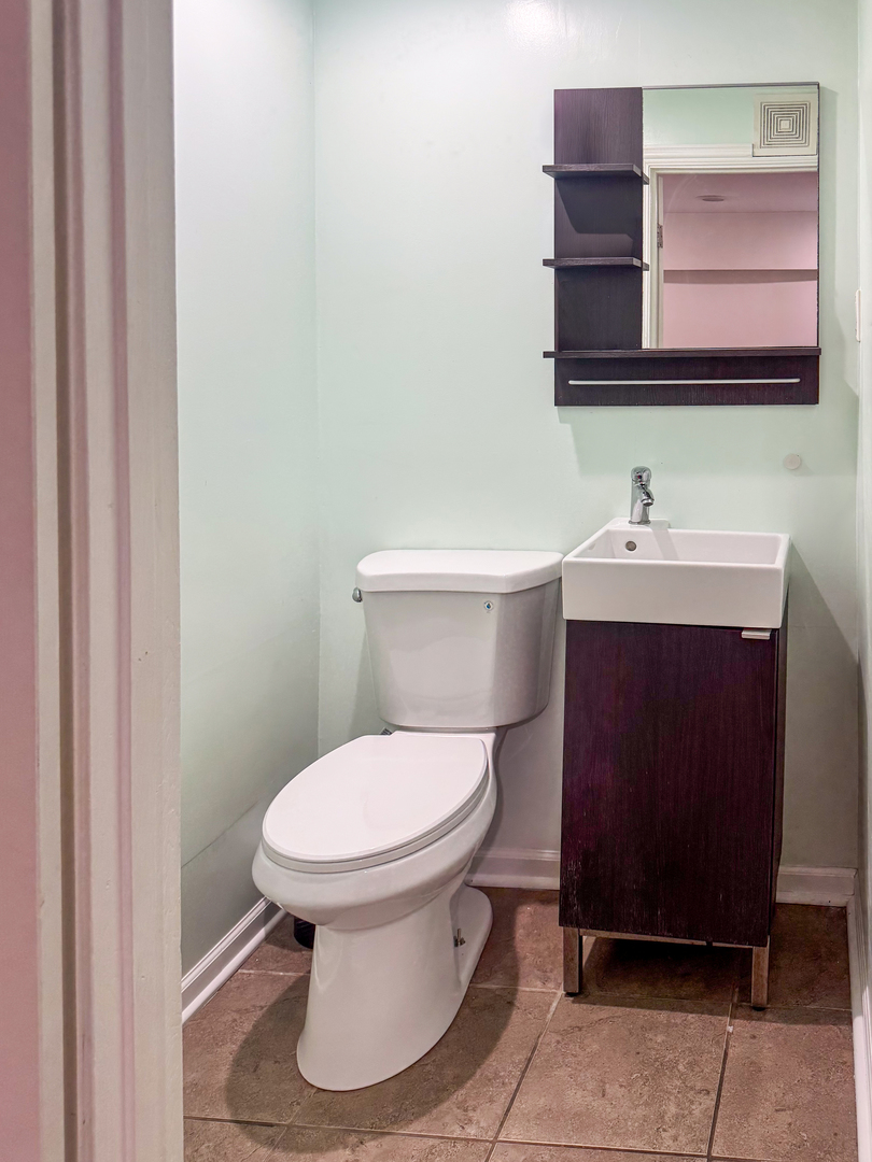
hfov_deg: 56.8
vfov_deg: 71.6
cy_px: 581
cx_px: 436
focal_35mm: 24
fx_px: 806
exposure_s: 1/120
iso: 160
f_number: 1.8
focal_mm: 6.76
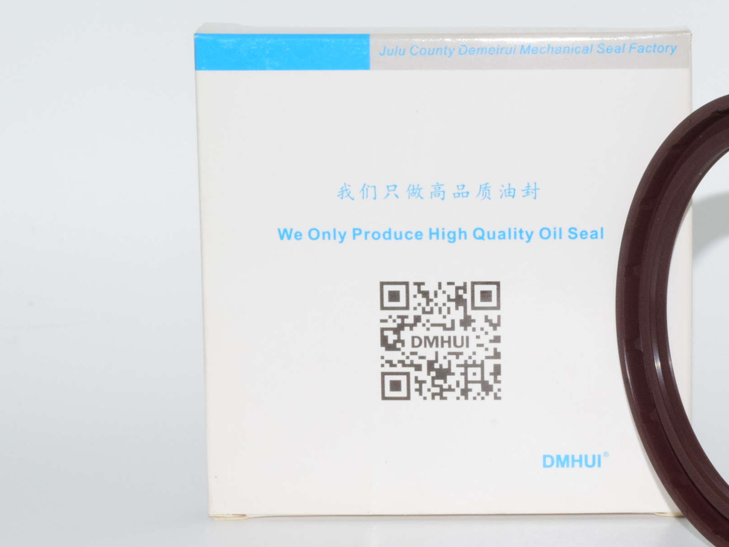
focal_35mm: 113
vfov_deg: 13.1
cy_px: 290
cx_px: 536
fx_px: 2380
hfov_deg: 17.3
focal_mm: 42
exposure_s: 1/60
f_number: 29
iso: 1600
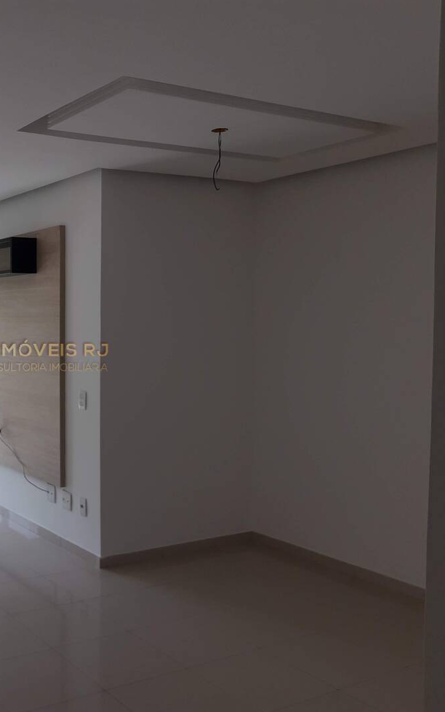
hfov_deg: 31.7
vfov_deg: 52.8
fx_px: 718
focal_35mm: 37
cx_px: -3
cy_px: 356
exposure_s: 1/348
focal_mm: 4.75
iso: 40
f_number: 1.7
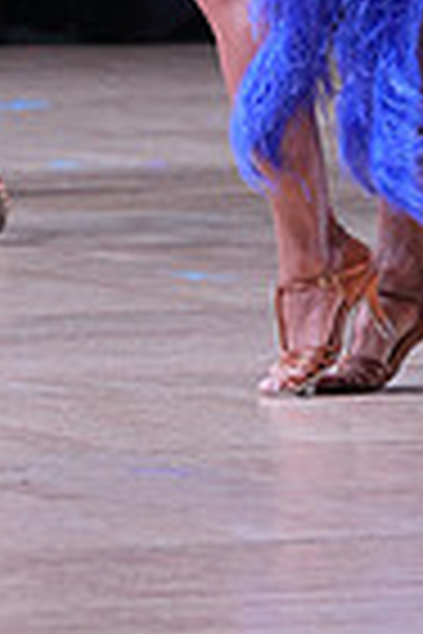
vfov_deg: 3.4
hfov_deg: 2.3
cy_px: -184
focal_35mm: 598
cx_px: 682
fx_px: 10539
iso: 2000
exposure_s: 1/400
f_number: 6.3
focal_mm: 145
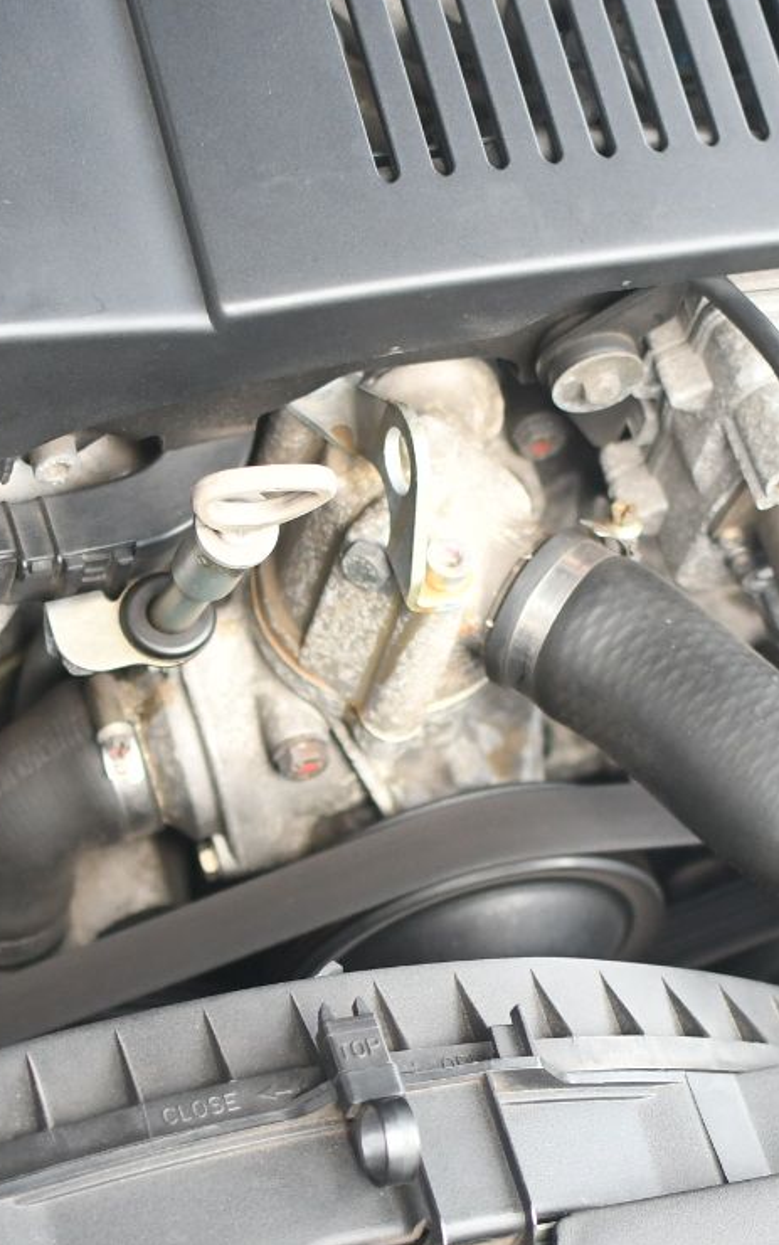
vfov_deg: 18.0
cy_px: 747
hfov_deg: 11.3
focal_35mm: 116
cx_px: 395
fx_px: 3937
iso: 800
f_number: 2.8
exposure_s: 1/200
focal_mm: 35
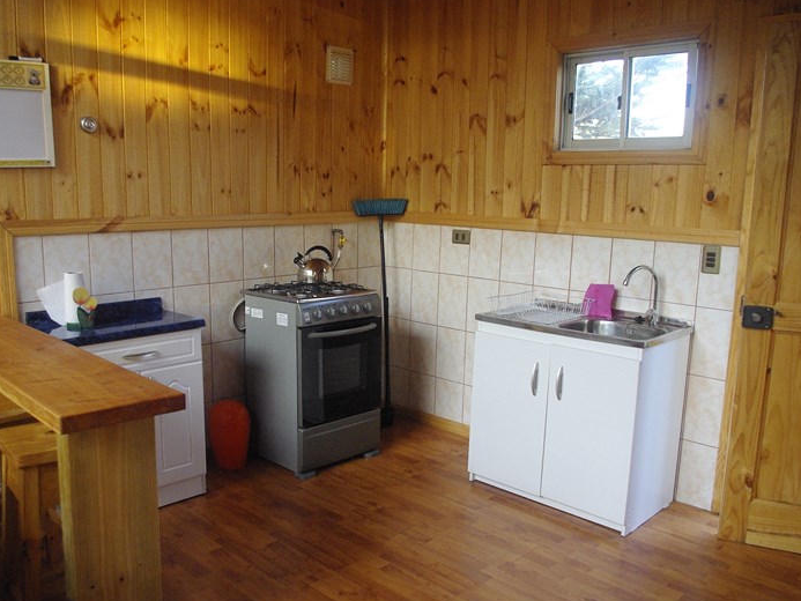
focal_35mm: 30
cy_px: 298
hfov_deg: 59.8
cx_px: 349
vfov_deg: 46.8
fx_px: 694
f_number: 5.6
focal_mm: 18
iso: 1600
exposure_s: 1/60
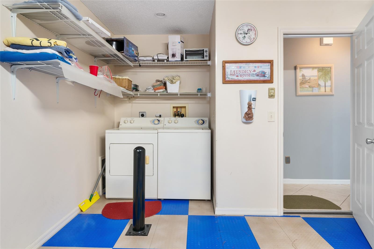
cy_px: 124
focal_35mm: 20
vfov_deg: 61.4
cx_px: 187
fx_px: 210
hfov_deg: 83.4
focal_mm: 20.2
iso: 200
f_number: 7.1
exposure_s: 1/4
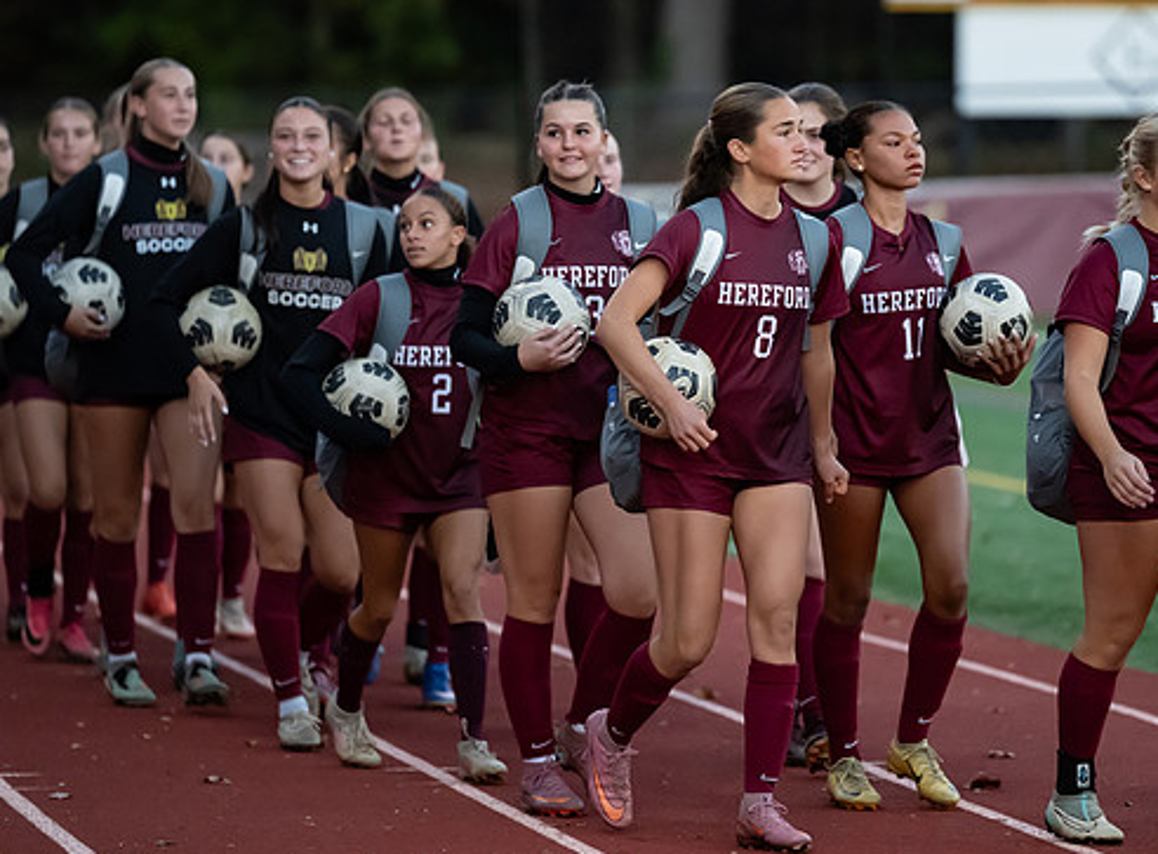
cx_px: 759
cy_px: 351
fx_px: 9844
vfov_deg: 5.0
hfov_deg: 6.7
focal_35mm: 296
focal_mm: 200
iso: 5000
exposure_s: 1/2000
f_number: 2.8
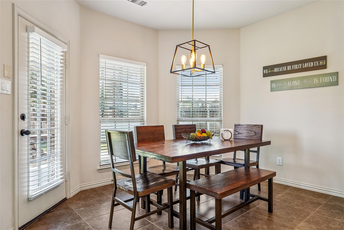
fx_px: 201
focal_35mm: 21
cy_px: 115
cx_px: 172
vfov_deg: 59.5
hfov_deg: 81.2
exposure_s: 1/6
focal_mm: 14
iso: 100
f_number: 9
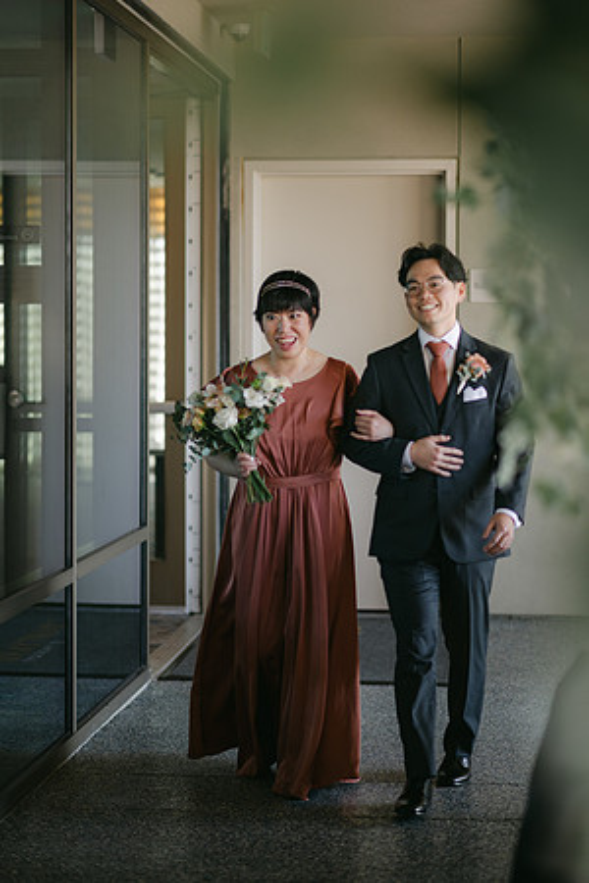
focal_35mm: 85
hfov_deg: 16.1
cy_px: 442
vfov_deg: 23.9
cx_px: 294
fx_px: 2086
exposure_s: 1/250
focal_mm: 85
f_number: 1.8
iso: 200
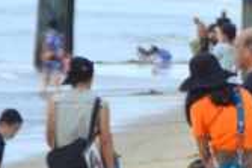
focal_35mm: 1383
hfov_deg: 1.5
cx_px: 465
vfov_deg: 1.0
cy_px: 116
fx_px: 9671
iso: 1400
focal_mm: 150
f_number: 5.6
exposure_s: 1/800
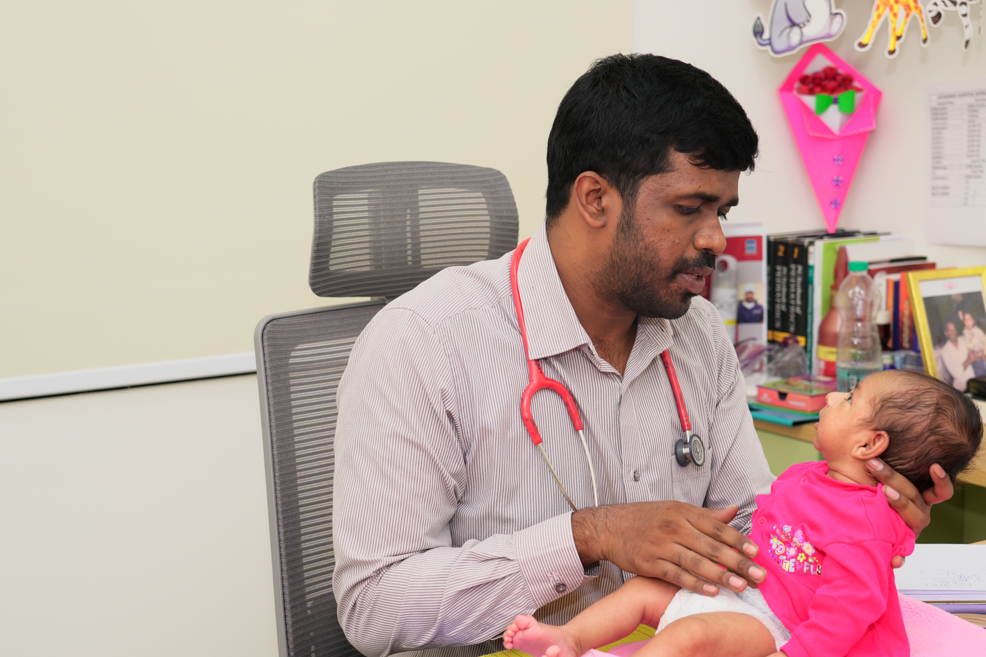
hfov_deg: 36.8
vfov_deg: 25.0
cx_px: 555
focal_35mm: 54
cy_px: 376
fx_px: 1479
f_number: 4.5
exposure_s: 1/125
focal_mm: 44
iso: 250
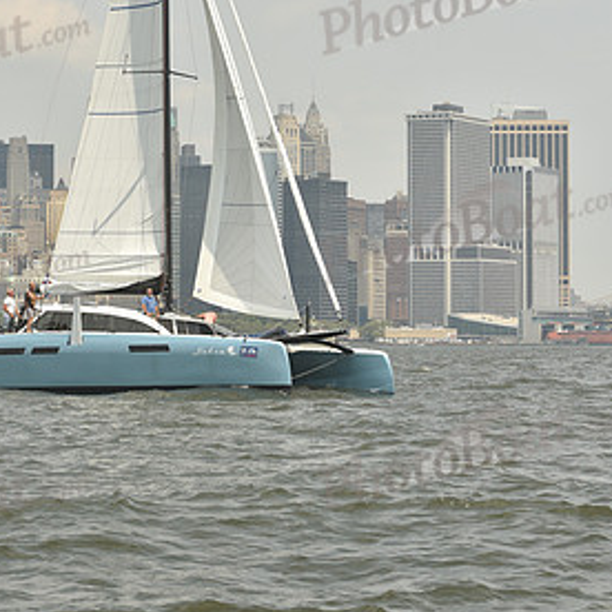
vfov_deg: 13.9
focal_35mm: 125
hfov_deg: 13.9
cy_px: 144
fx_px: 2500
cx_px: 205
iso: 250
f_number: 9
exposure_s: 1/800
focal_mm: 70
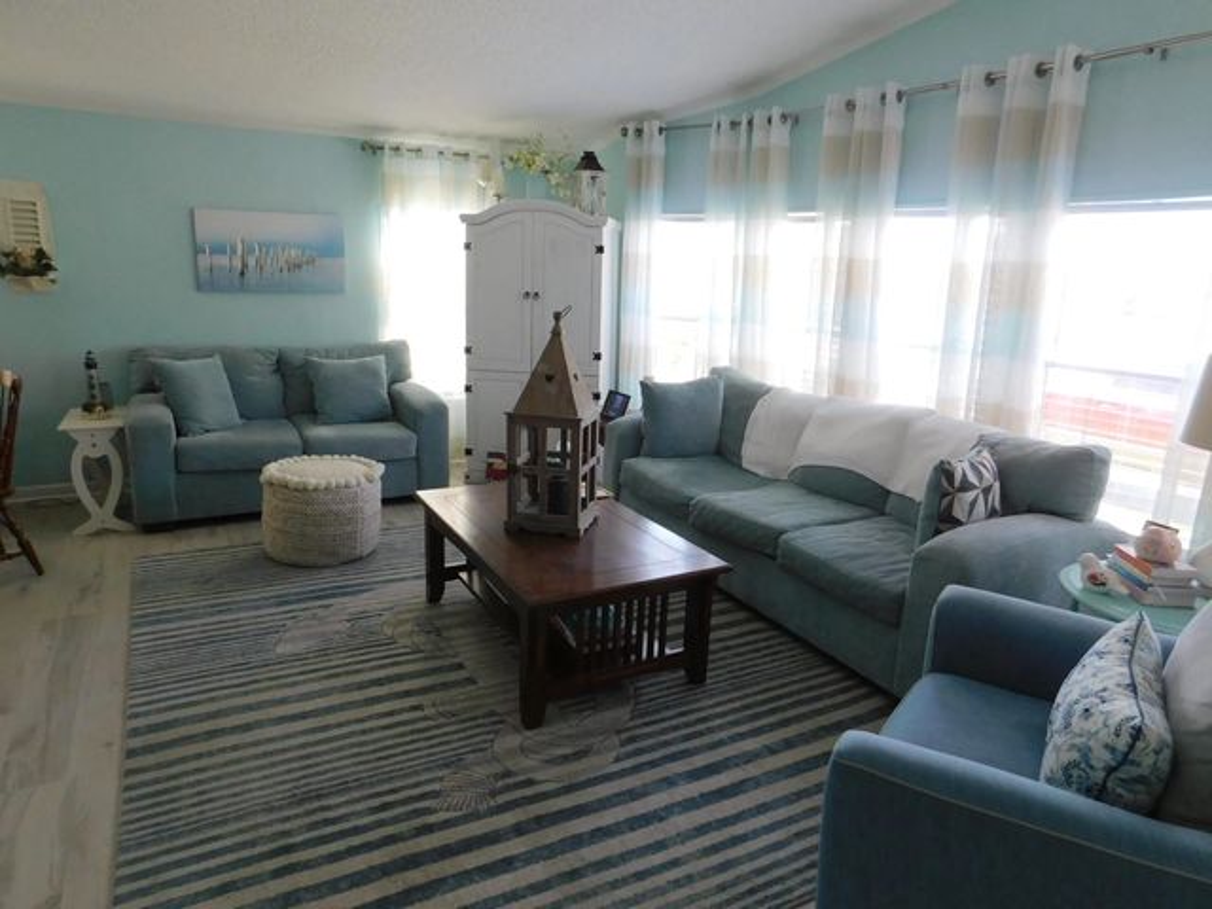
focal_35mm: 23
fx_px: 805
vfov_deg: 58.9
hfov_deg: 73.9
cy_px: 454
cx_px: 606
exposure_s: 1/50
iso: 125
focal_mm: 4
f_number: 3
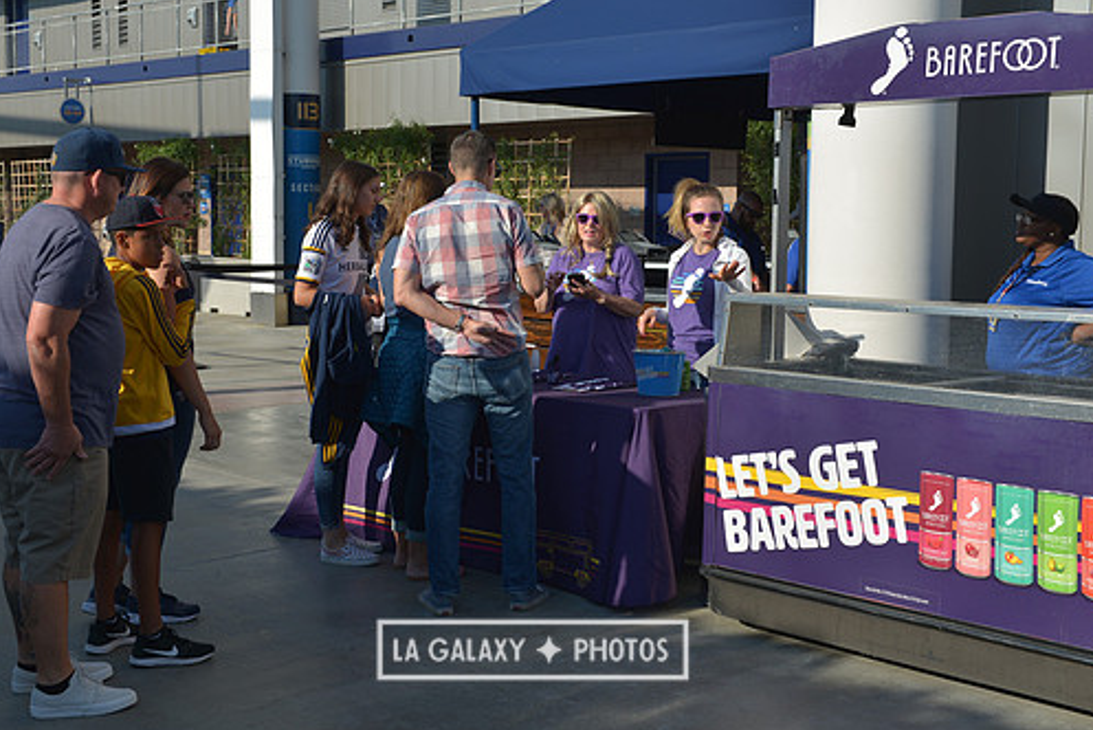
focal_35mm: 49
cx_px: 532
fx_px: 1488
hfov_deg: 40.3
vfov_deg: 27.5
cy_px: 320
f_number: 8
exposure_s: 1/320
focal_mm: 42
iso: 100
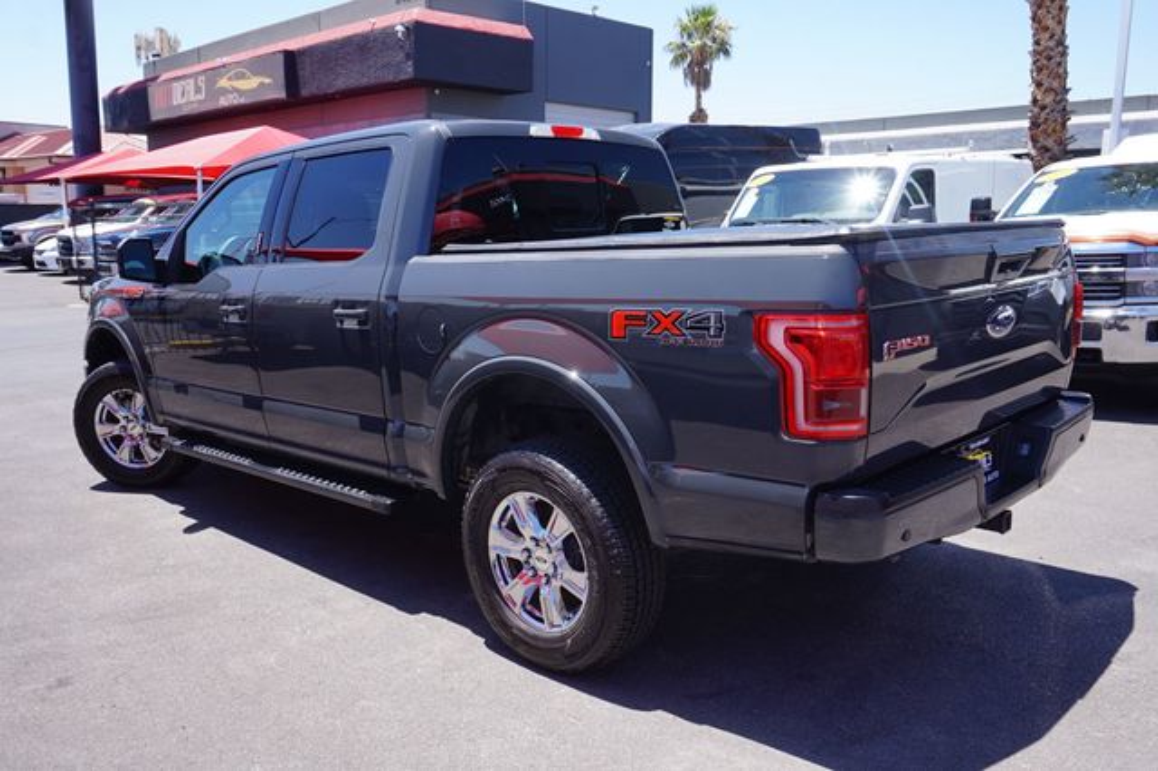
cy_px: 386
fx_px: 964
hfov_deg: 62.0
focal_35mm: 30
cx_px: 579
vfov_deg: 43.6
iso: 100
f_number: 9
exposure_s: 1/80
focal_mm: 20
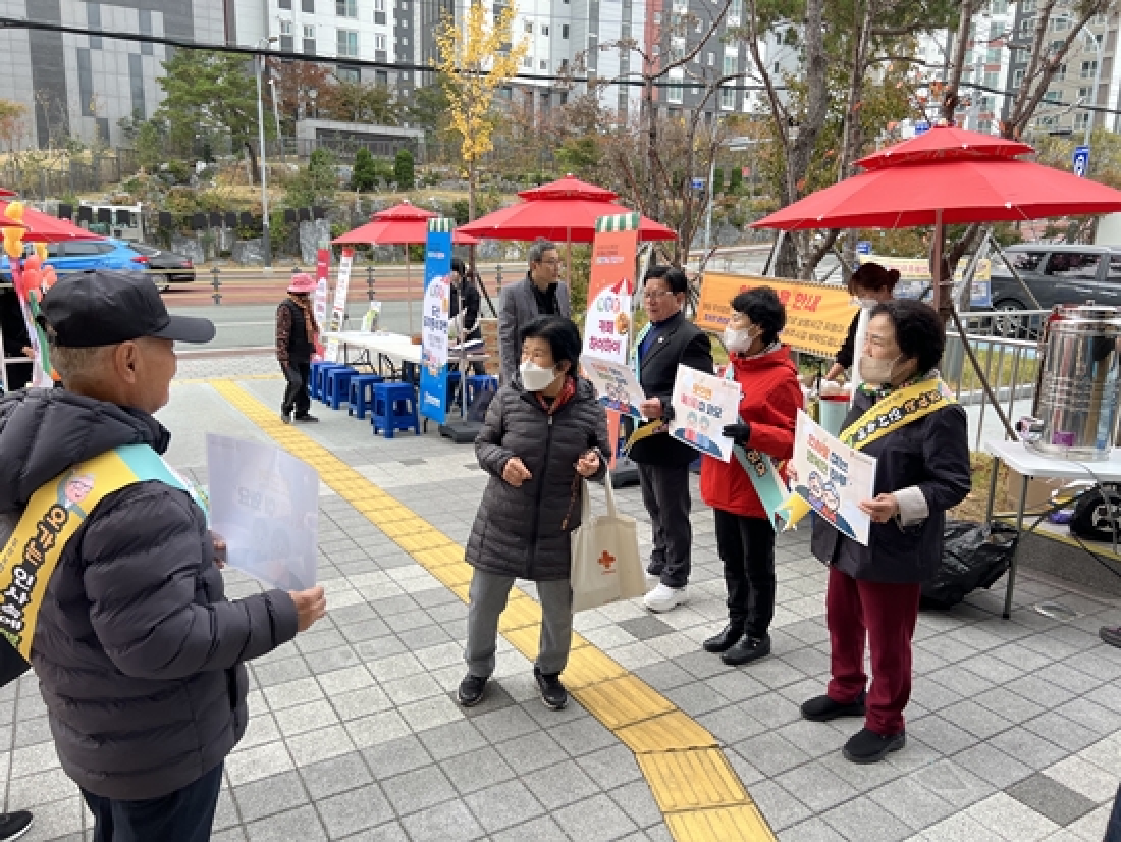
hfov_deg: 67.3
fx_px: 842
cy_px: 421
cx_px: 560
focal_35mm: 26
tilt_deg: -12.0
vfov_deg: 53.1
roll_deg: -2.1
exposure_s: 1/389
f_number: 1.5
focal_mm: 5.7
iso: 50
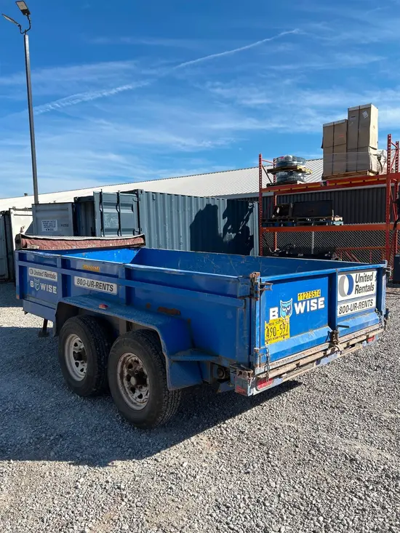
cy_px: 266
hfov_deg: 53.1
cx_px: 200
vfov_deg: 67.3
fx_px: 400
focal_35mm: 26
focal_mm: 5.7
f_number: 1.5
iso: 50
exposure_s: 1/3968
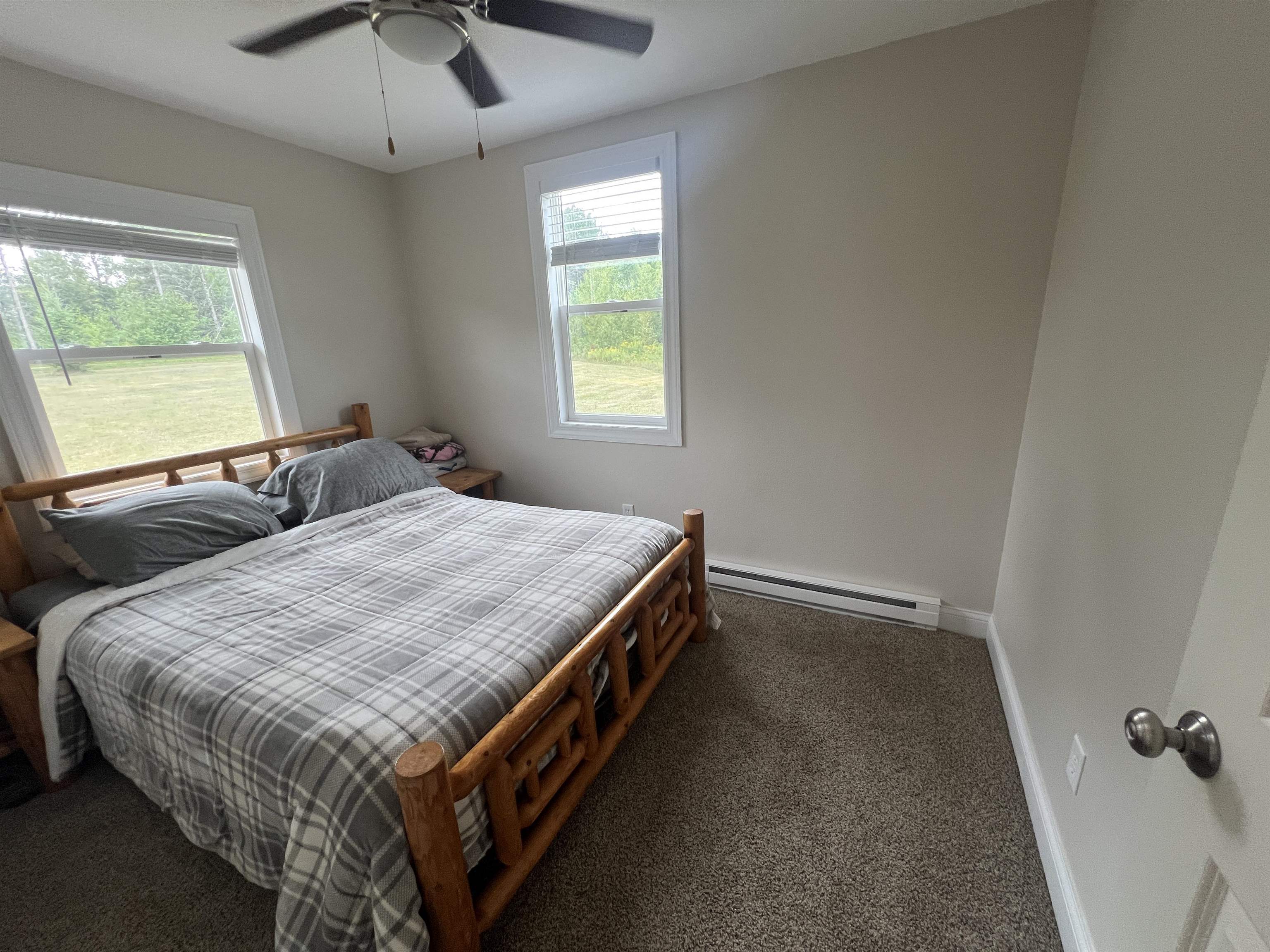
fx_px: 477
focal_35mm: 13
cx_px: 635
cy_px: 476
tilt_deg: -16.8
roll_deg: +2.7
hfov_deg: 106.2
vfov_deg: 89.9
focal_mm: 1.57
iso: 125
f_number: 1.8
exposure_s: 1/120
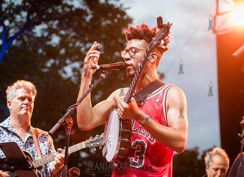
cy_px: 74
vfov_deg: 13.7
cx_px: 154
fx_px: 737
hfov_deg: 18.8
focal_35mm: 106
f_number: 4
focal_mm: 86
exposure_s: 1/500
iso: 4000
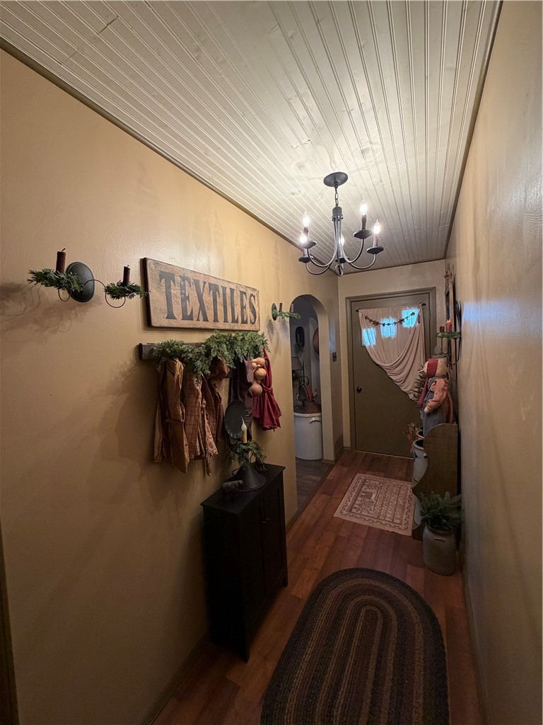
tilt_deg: -3.7
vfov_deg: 102.1
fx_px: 293
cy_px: 362
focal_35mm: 14
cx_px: 272
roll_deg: +2.8
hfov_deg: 85.7
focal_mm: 2.22
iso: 200
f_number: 2.2
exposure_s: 1/60
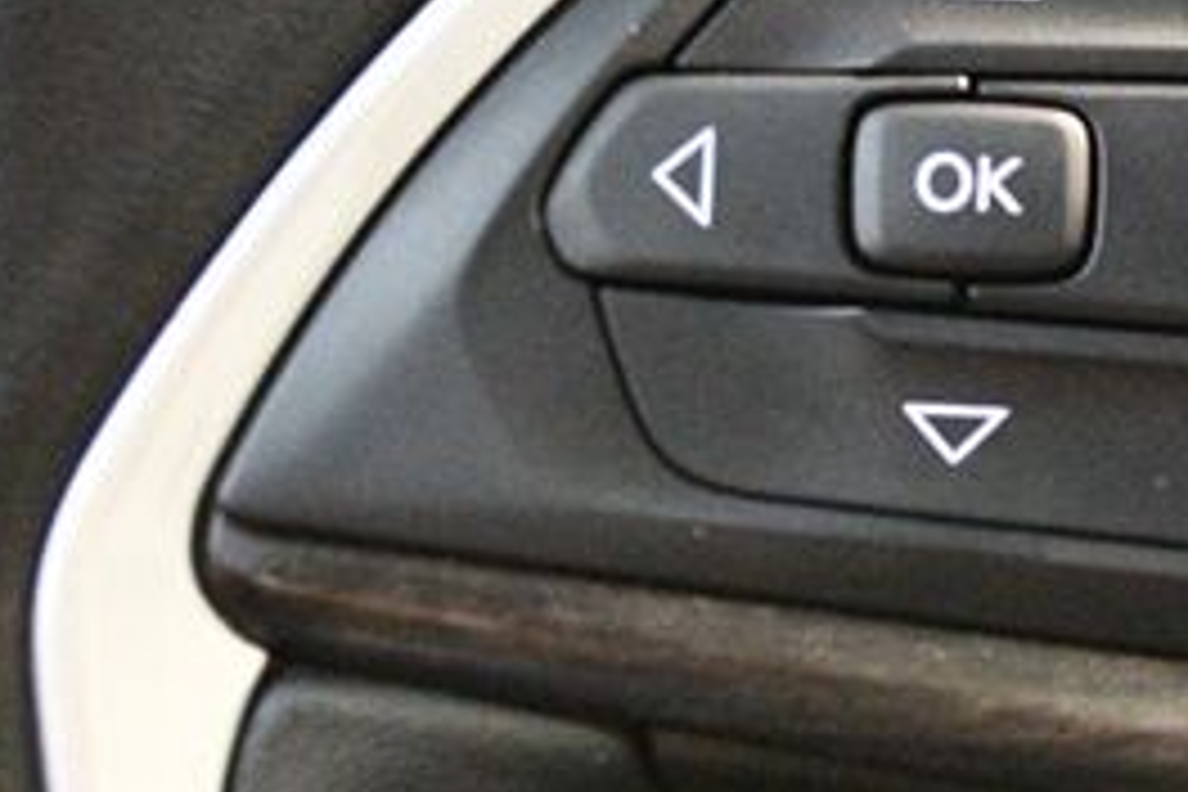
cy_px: 324
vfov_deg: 12.6
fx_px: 3597
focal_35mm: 109
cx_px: 1341
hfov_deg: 18.0
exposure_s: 1/20
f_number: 4.5
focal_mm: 30
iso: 12800
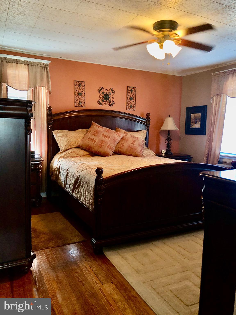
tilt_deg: -6.1
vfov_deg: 63.4
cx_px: 118
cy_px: 158
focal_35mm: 28
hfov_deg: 49.7
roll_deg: -1.2
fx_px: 255
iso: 64
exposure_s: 1/15
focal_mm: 3.99
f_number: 1.8
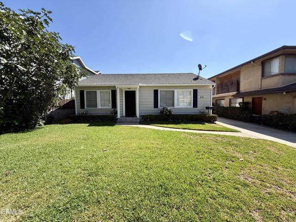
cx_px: 148
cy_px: 111
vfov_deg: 85.7
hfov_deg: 102.1
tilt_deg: -3.4
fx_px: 120
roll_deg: +0.9
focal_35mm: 14
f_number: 2.2
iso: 25
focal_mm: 2.22
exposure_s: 1/770
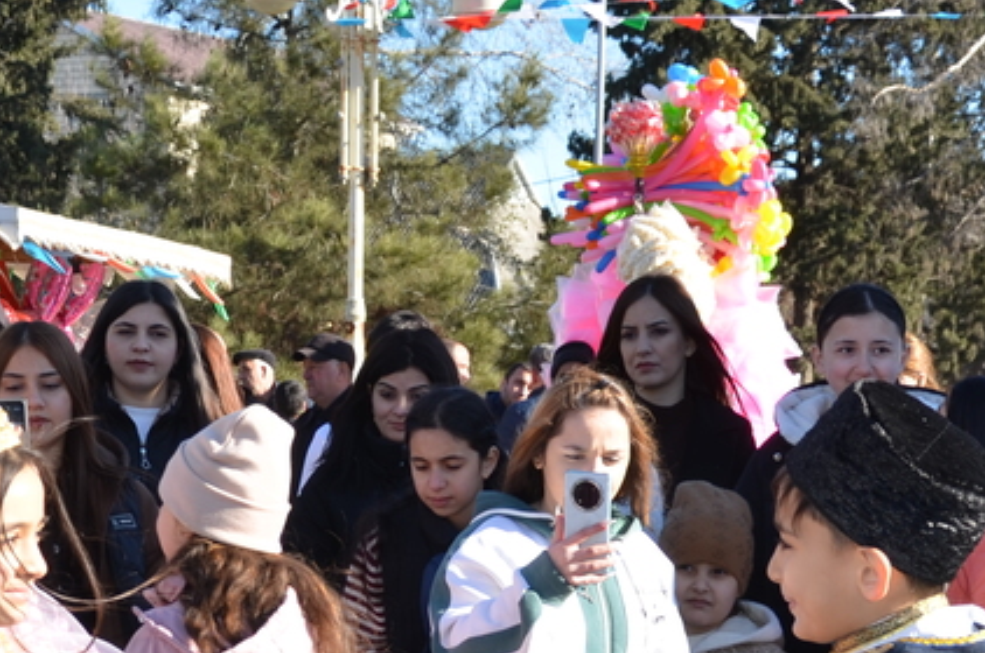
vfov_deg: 12.1
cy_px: 891
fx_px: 2990
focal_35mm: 109
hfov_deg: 18.7
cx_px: 439
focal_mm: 25
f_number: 5.6
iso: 100
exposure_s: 1/250
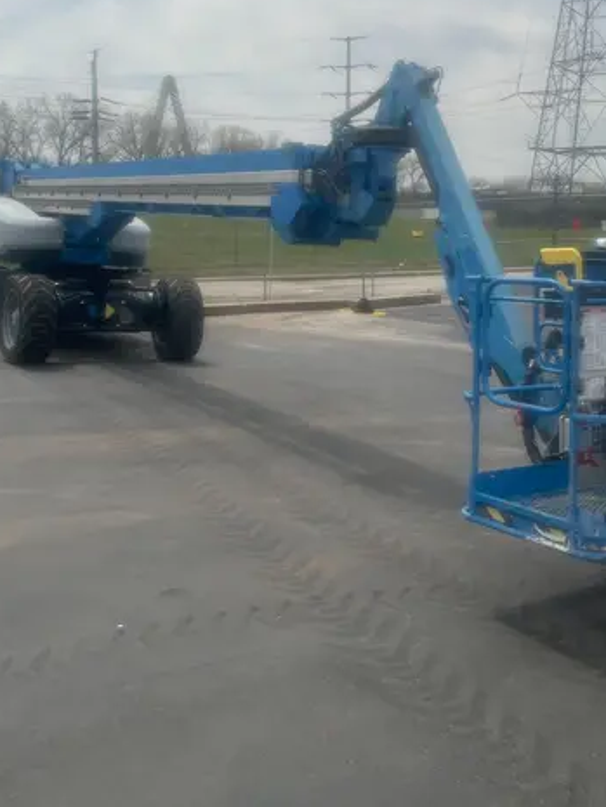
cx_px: 384
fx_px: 957
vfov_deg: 44.9
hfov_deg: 34.9
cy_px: 249
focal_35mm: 41
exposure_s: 1/7353
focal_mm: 5.1
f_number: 1.6
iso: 50
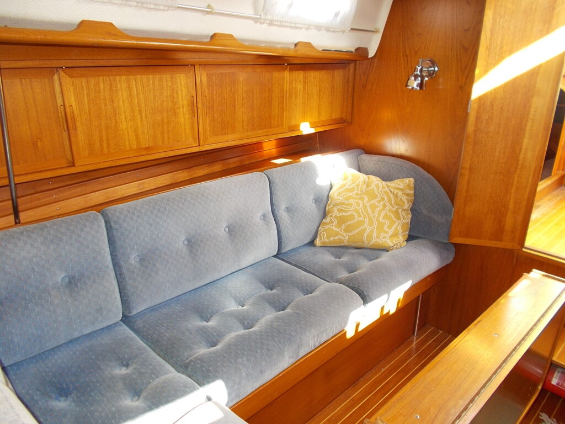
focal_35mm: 26
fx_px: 424
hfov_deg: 67.3
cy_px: 212
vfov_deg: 53.1
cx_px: 282
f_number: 3.2
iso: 140
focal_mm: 4.6
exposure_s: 1/25
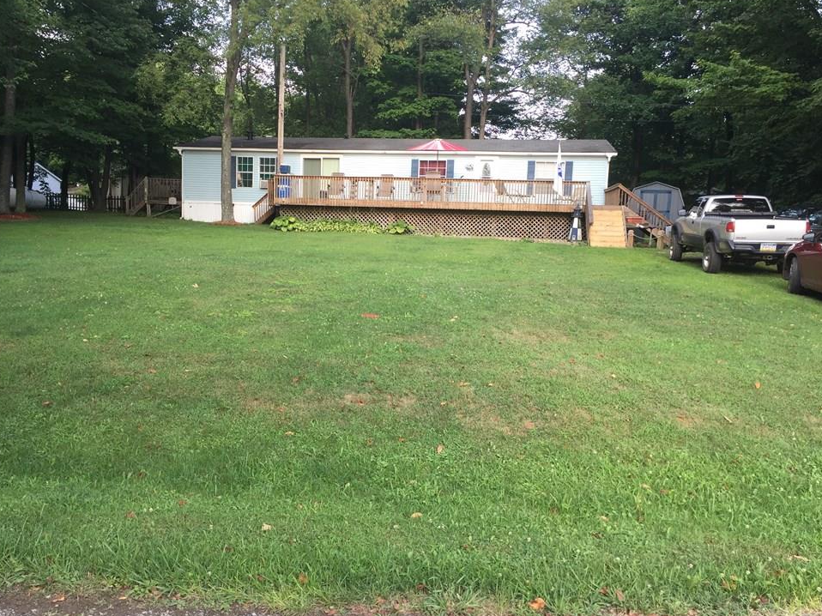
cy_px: 325
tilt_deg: -5.9
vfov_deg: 45.4
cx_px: 385
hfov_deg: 58.3
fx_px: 736
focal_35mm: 31
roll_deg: -2.3
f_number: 2.2
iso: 32
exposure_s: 1/120
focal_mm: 4.15
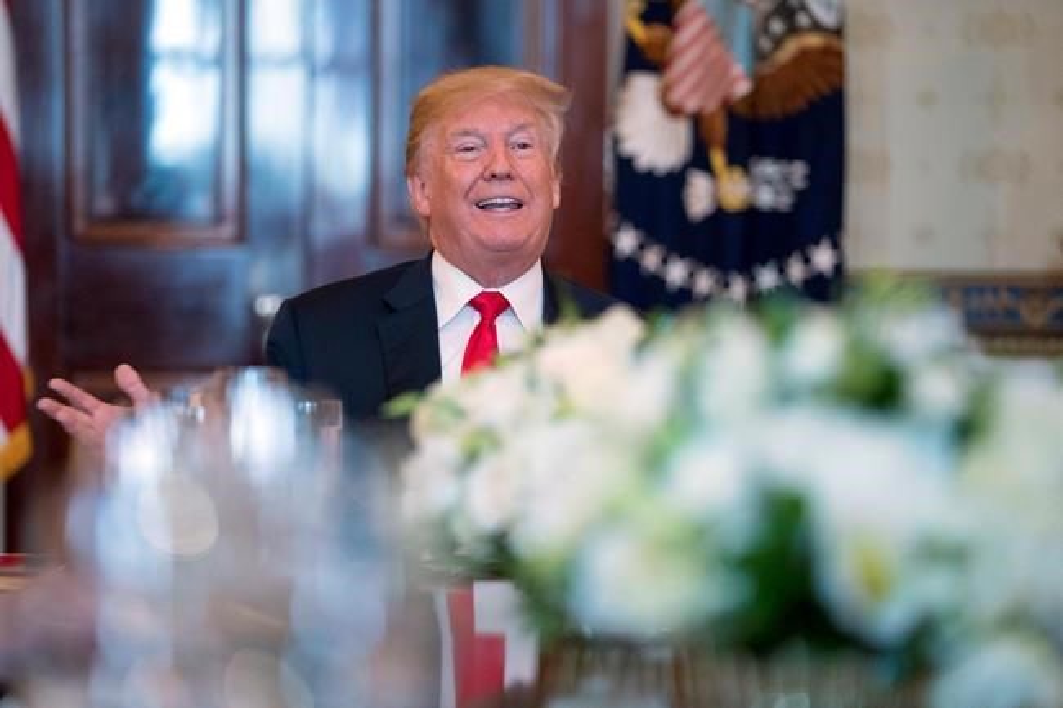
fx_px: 4044
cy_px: 354
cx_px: 532
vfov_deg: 10.0
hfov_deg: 15.0
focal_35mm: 137
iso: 5000
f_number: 2.8
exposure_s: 1/320
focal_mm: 137
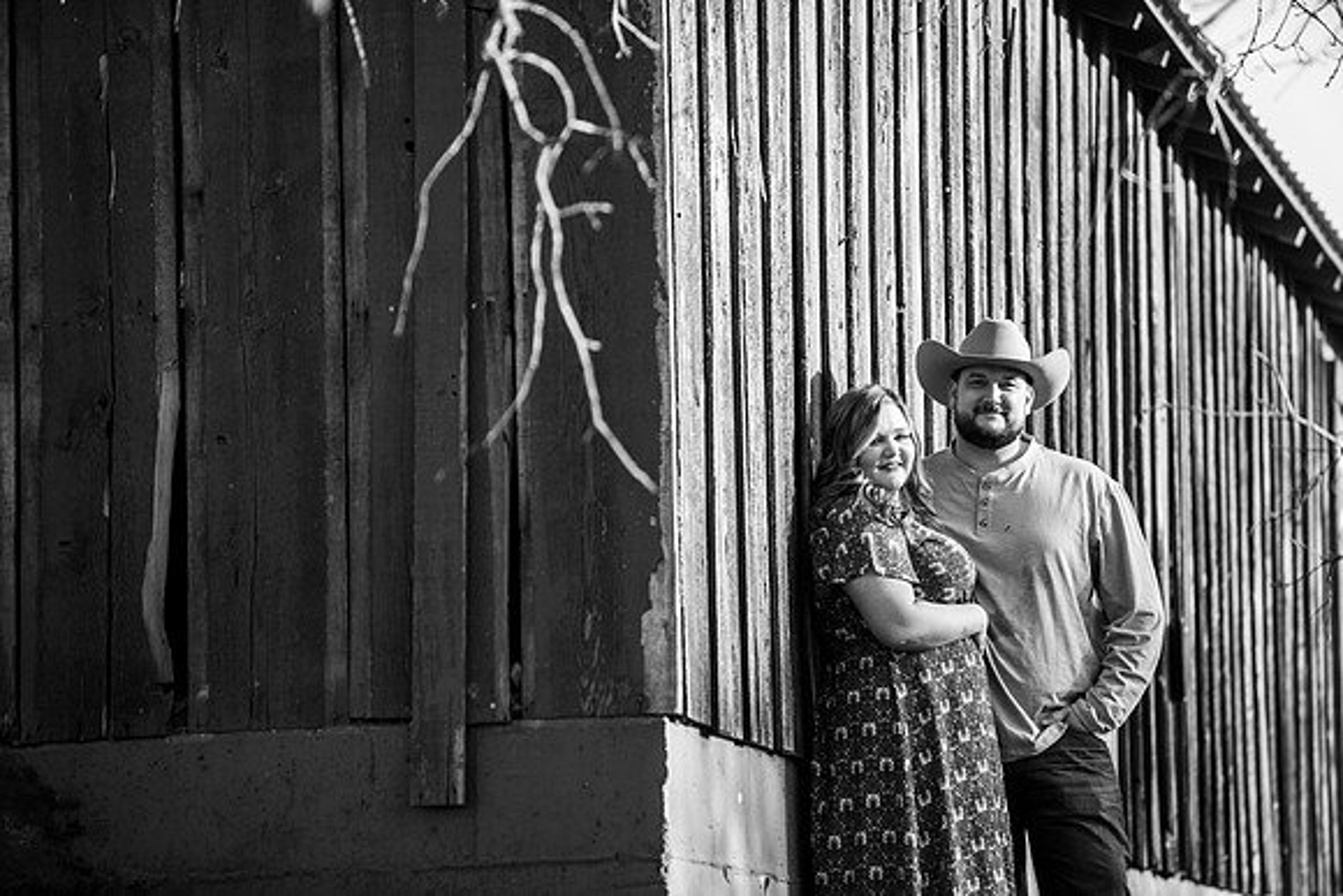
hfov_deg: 14.2
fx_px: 5373
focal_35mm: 144
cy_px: 448
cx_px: 672
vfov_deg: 9.5
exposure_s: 1/160
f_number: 2.8
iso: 50
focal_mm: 135
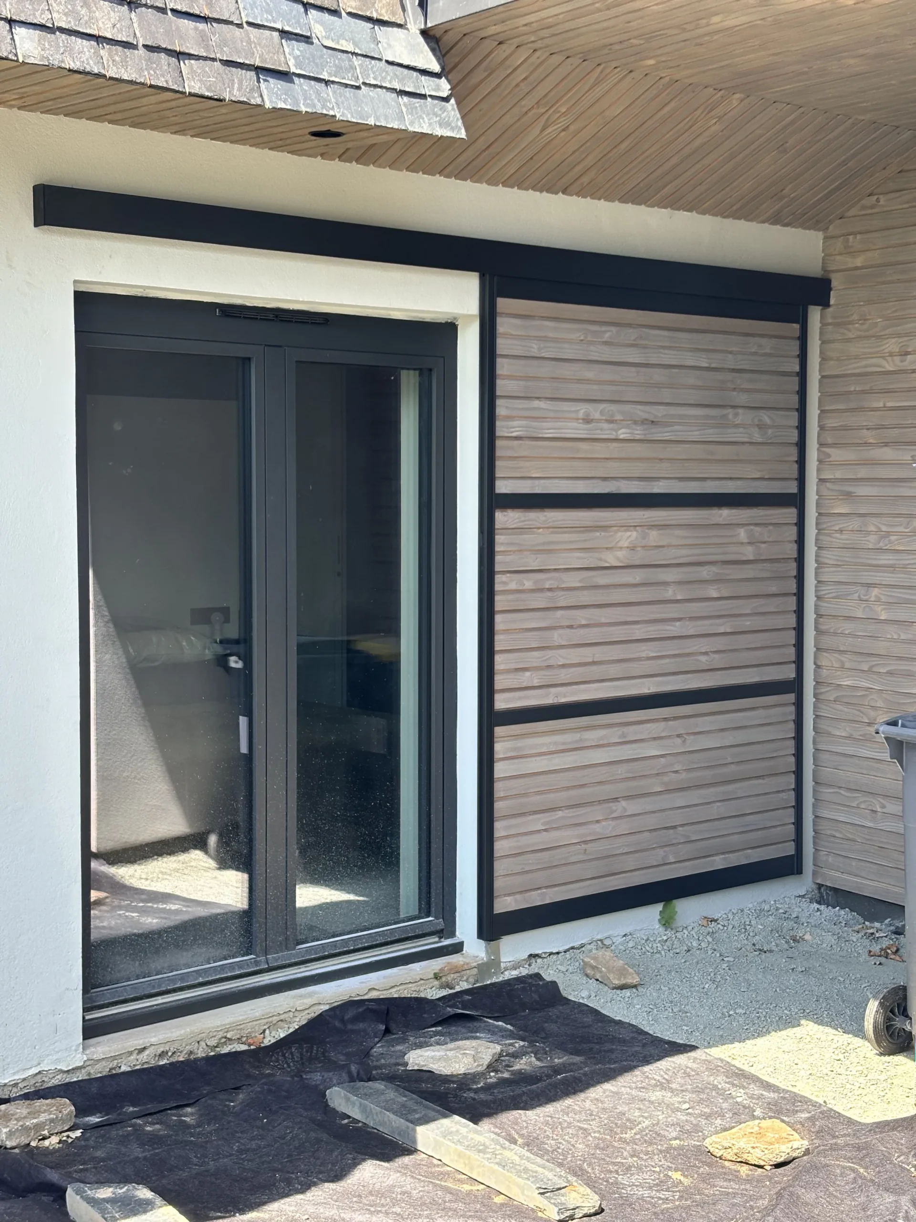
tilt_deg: -4.5
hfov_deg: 28.0
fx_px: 1835
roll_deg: -1.6
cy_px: 611
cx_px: 458
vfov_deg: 36.8
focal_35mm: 52
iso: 32
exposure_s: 1/281
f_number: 1.6
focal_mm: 5.96
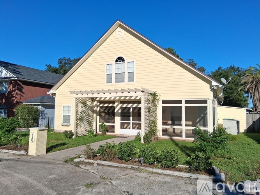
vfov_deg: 53.0
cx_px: 130
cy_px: 98
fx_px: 195
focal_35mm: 26
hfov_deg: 67.3
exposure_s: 1/1160
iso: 25
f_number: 1.8
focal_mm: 3.98
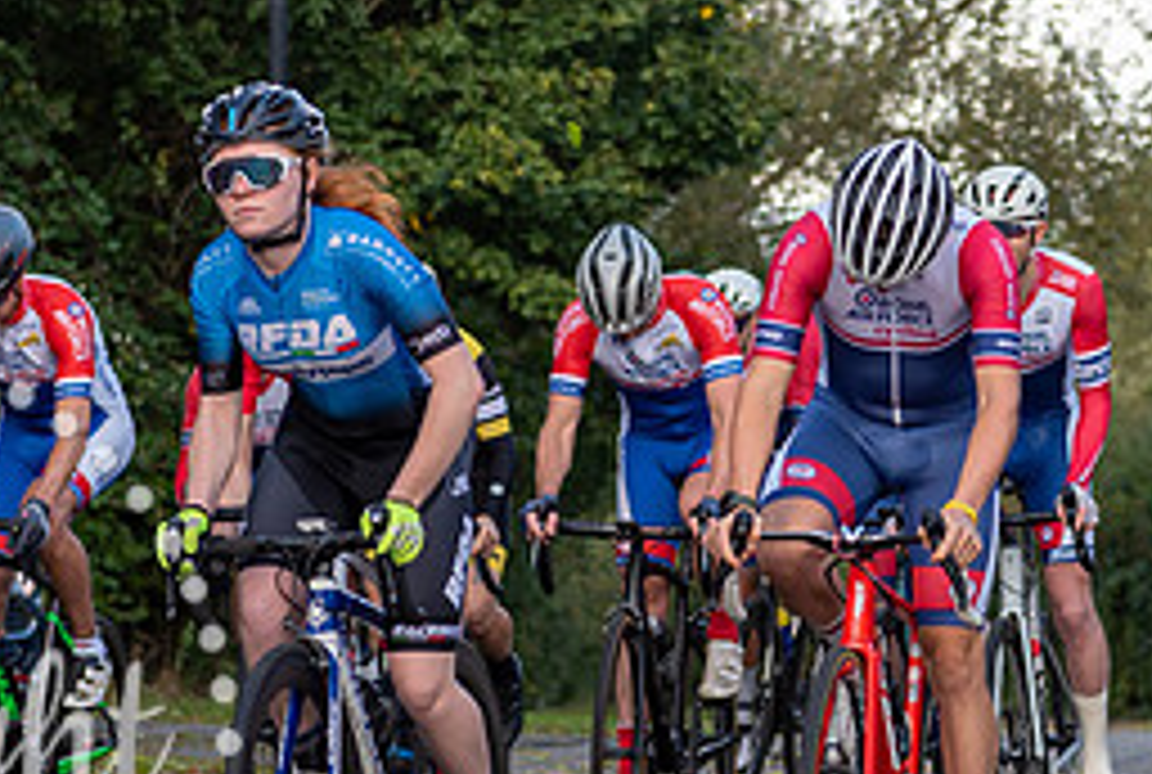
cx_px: 907
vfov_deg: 7.1
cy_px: 428
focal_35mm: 194
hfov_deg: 10.5
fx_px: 6222
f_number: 3.2
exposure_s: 1/800
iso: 200
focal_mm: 66
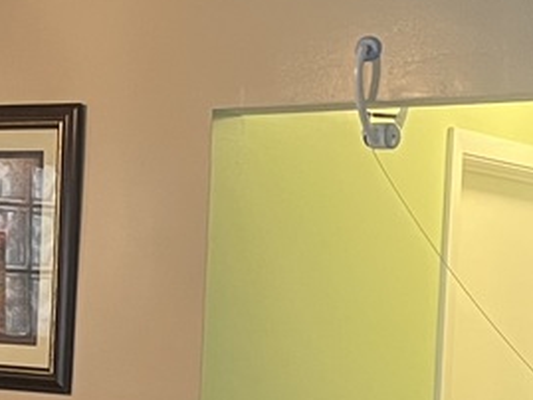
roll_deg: -2.3
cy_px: 438
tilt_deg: -0.8
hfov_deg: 14.1
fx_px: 2141
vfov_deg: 10.6
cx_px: 392
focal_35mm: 139
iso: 500
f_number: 1.5
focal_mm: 5.7
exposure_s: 1/60
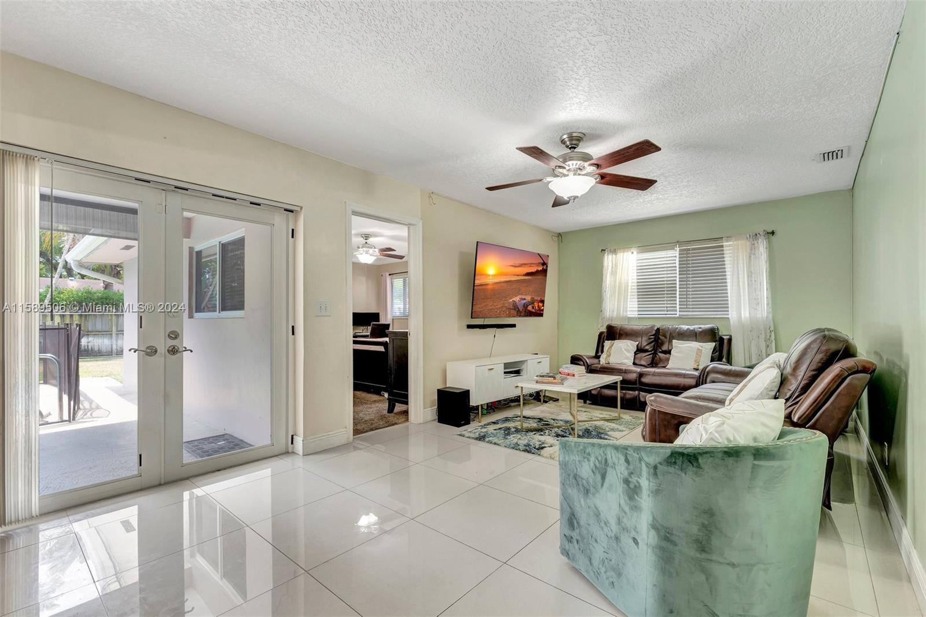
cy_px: 308
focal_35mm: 16
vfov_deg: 74.8
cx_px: 463
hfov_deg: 97.8
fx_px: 404
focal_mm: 15.7
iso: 400
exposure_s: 1/2
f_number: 9
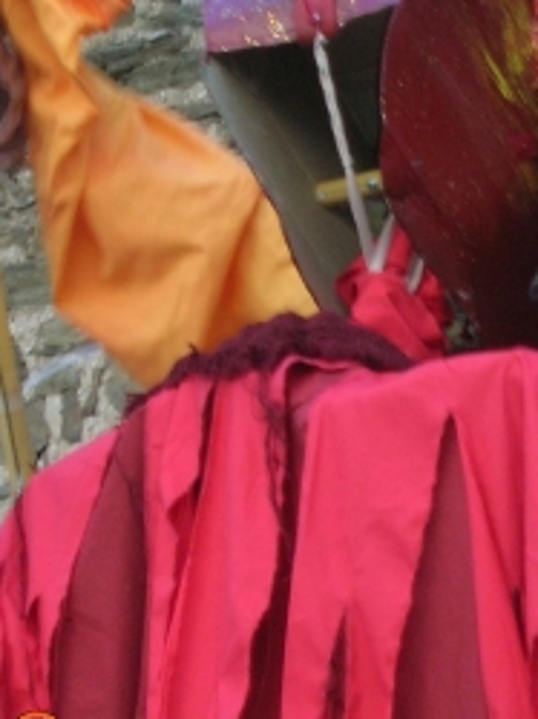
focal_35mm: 245
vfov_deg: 8.1
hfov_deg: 6.0
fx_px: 5086
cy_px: 463
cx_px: 548
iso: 99
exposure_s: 1/60.1
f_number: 4.9
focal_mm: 17.1
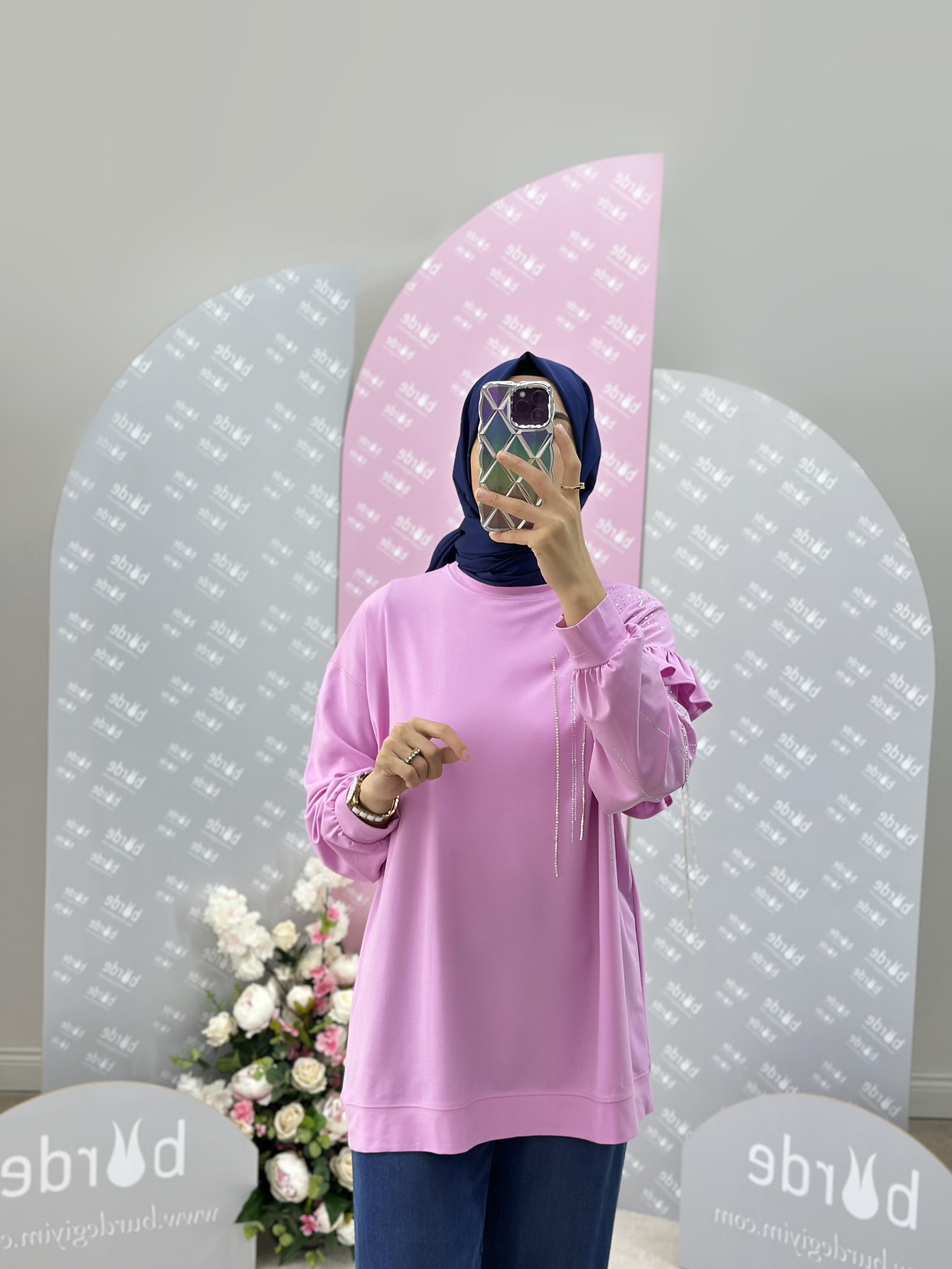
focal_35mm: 49
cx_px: 470
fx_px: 1797
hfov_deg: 29.7
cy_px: 644
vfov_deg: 38.9
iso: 64
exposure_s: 1/149
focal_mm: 6.86
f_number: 1.78
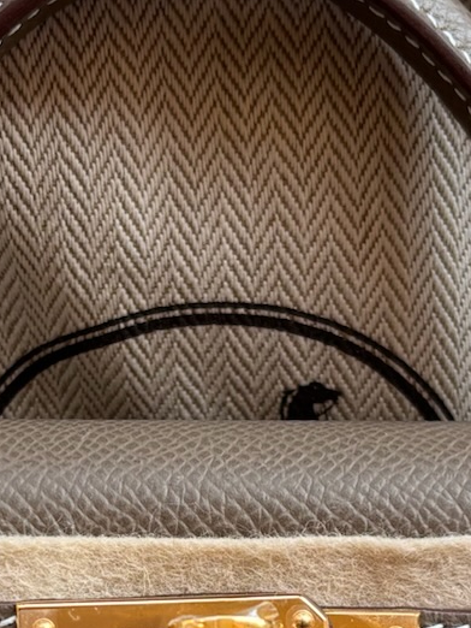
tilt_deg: -66.8
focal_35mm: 102
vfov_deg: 18.6
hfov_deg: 14.5
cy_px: 673
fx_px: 1849
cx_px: 184
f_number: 1.6
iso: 40
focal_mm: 5.96
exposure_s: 1/100
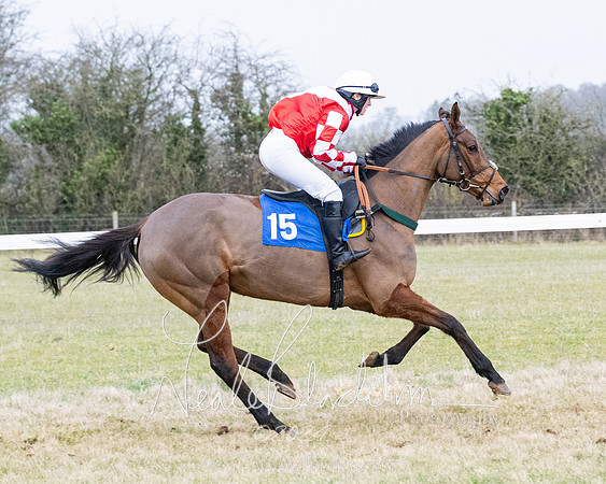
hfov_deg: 9.4
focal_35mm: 205
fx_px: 3682
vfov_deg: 7.5
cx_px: 428
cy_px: 309
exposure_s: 1/1000
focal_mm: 89
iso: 1600
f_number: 4
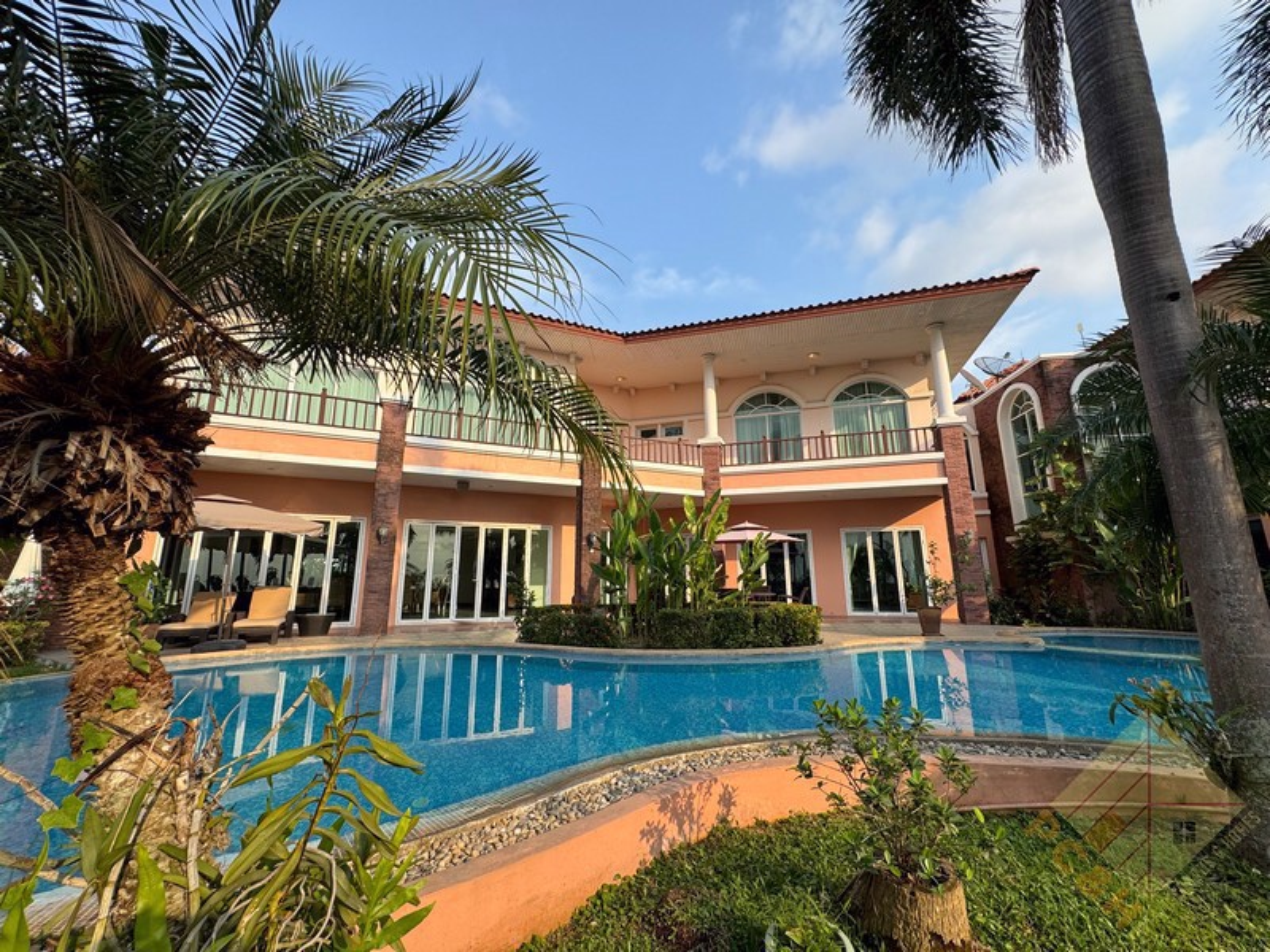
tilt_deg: +12.4
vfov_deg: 85.7
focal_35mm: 14
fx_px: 514
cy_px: 476
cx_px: 635
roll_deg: +0.4
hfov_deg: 102.1
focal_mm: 2.22
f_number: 2.2
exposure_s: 1/1078
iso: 50
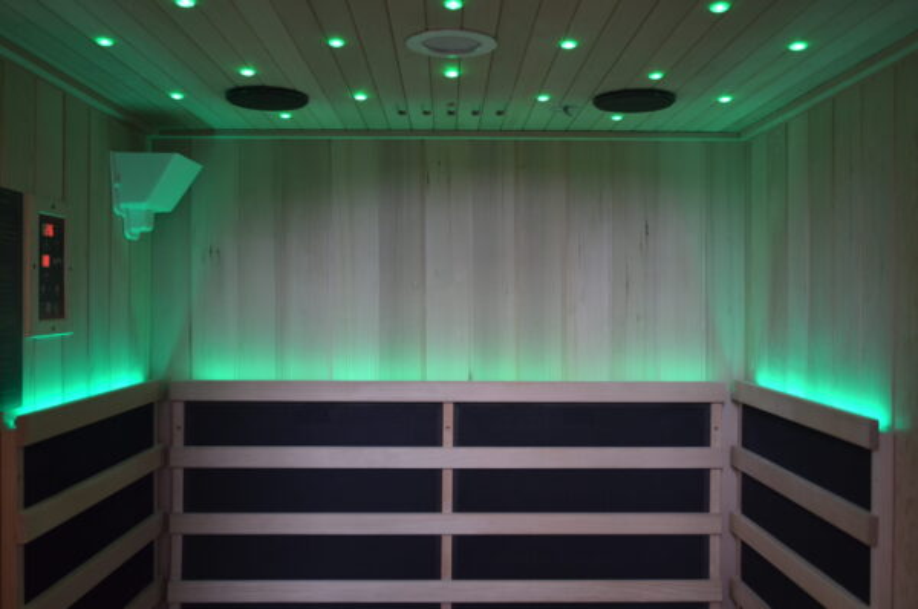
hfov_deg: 57.3
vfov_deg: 39.8
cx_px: 459
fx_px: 840
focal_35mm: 33
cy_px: 304
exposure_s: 1/80
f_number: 4
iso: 400
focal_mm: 22
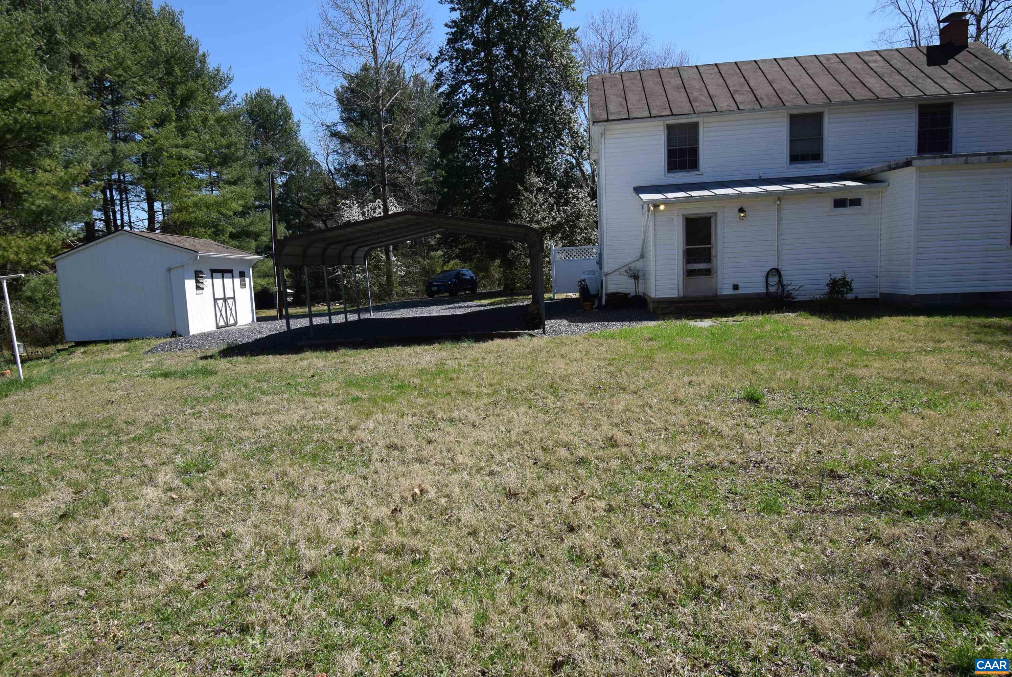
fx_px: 549
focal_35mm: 20
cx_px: 506
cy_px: 338
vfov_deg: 63.3
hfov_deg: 85.4
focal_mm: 13
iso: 200
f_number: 9
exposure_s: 1/320
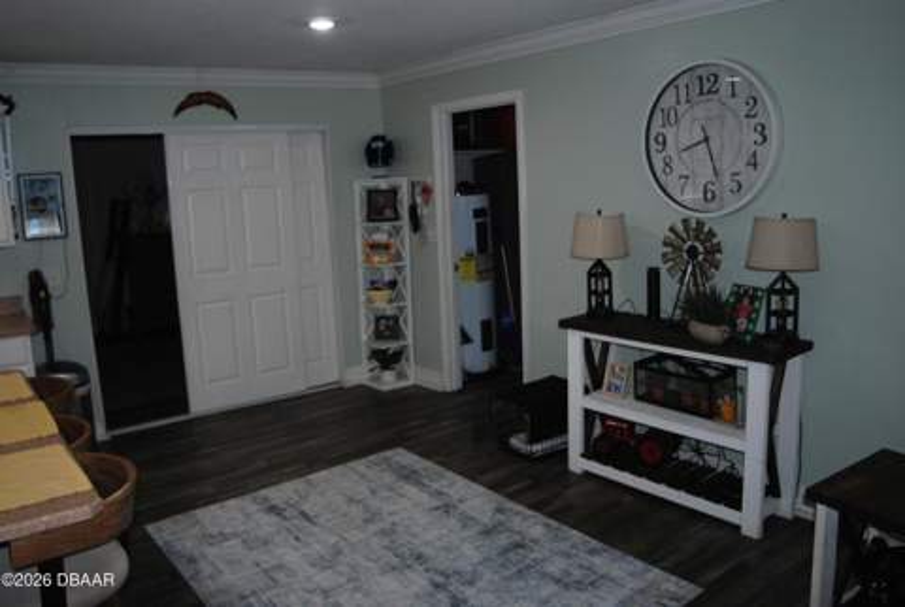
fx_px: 756
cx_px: 452
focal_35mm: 30
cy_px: 304
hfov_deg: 61.8
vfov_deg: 43.8
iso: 200
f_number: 3.5
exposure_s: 1/60
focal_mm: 20
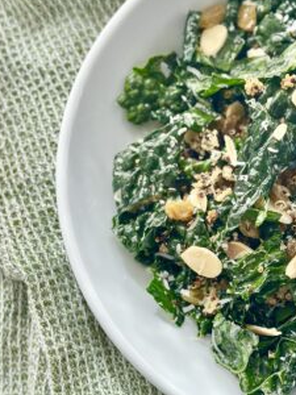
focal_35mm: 80
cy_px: 187
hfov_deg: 18.3
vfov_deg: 24.4
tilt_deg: -79.1
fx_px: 912
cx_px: 232
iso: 80
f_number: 1.78
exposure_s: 1/699
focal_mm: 6.86
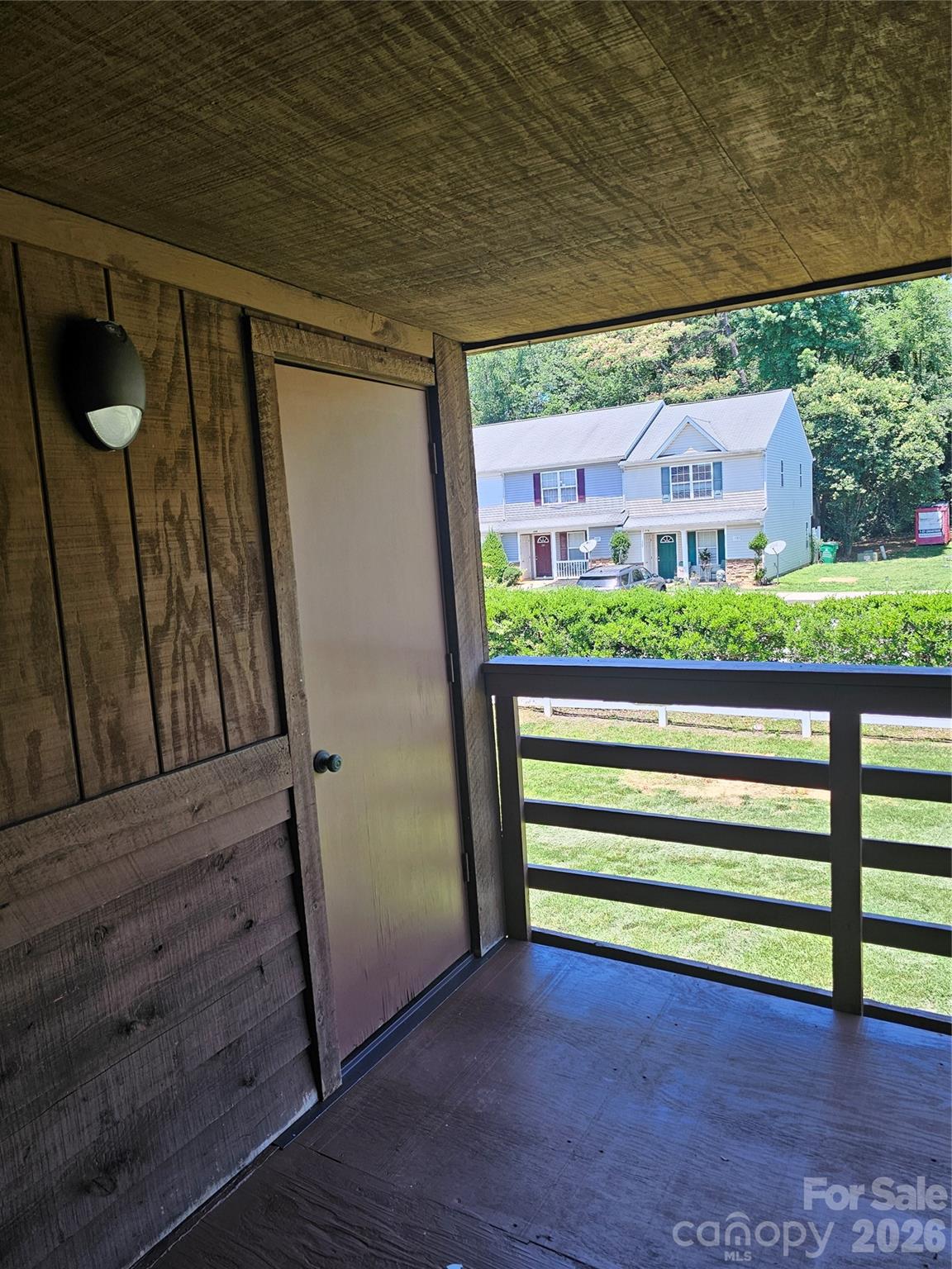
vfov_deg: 73.9
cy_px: 634
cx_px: 476
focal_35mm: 23
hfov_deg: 58.9
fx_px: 843
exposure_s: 1/120
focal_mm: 6.3
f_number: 1.7
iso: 20
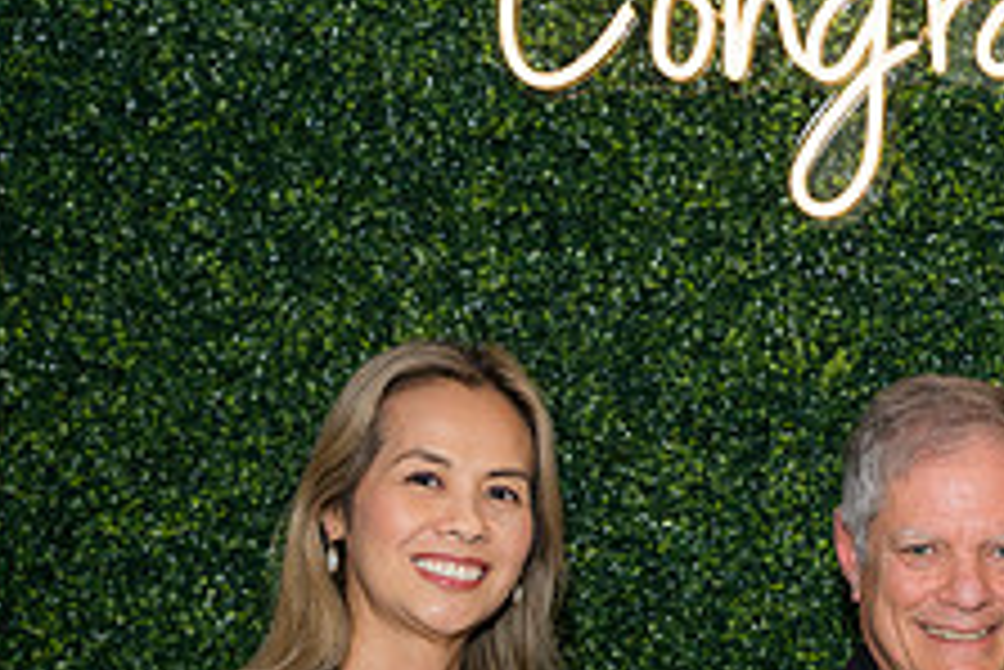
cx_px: 1211
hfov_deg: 17.4
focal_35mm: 112
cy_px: 686
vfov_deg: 12.1
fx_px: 3125
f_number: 5
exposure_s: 1/160
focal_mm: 43
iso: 400
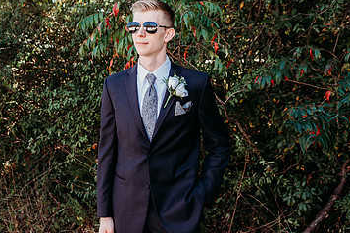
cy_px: 78
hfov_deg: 49.0
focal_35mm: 39
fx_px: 379
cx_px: 128
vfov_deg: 33.9
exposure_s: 1/400
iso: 200
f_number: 2.8
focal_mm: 24
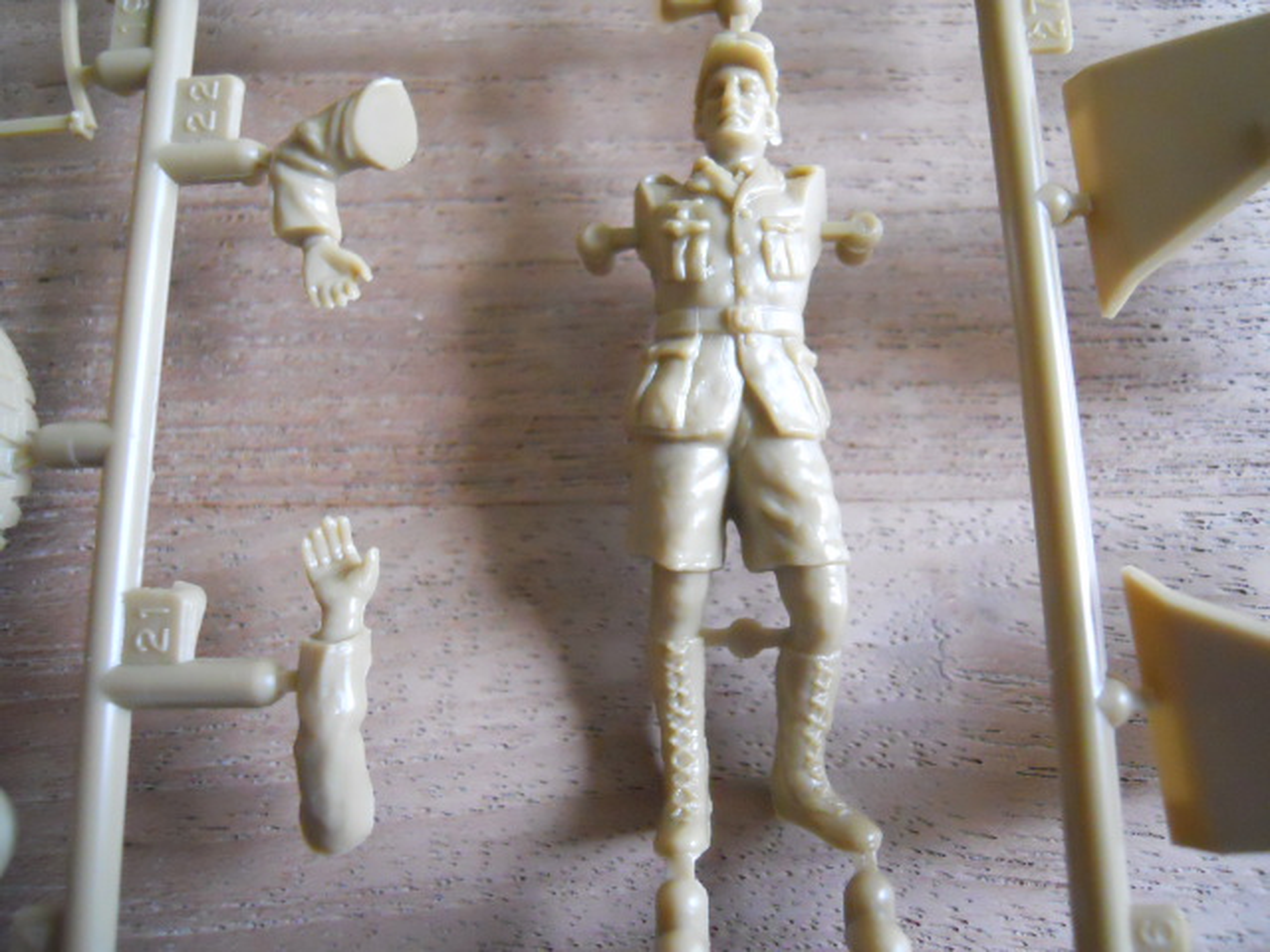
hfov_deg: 63.4
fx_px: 1027
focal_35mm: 28
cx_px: 635
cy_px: 476
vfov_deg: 49.7
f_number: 2.7
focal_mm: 5
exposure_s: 1/125
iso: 800
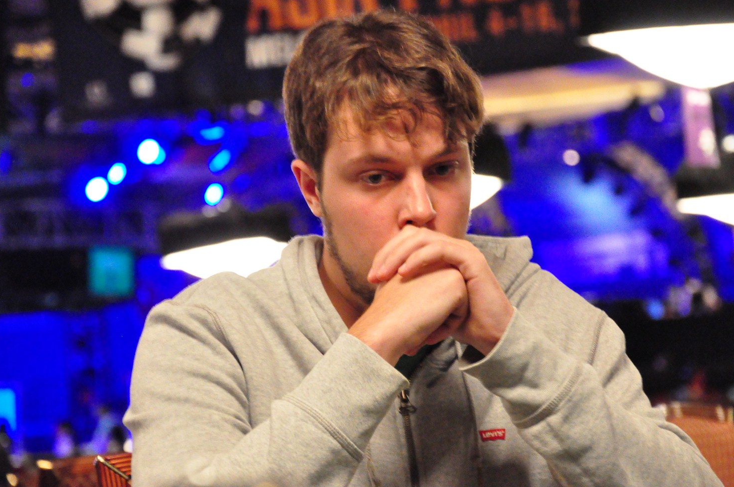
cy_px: 228
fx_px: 3534
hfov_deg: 11.9
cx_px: 401
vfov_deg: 7.9
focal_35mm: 174
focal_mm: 105
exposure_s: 1/40
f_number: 5.6
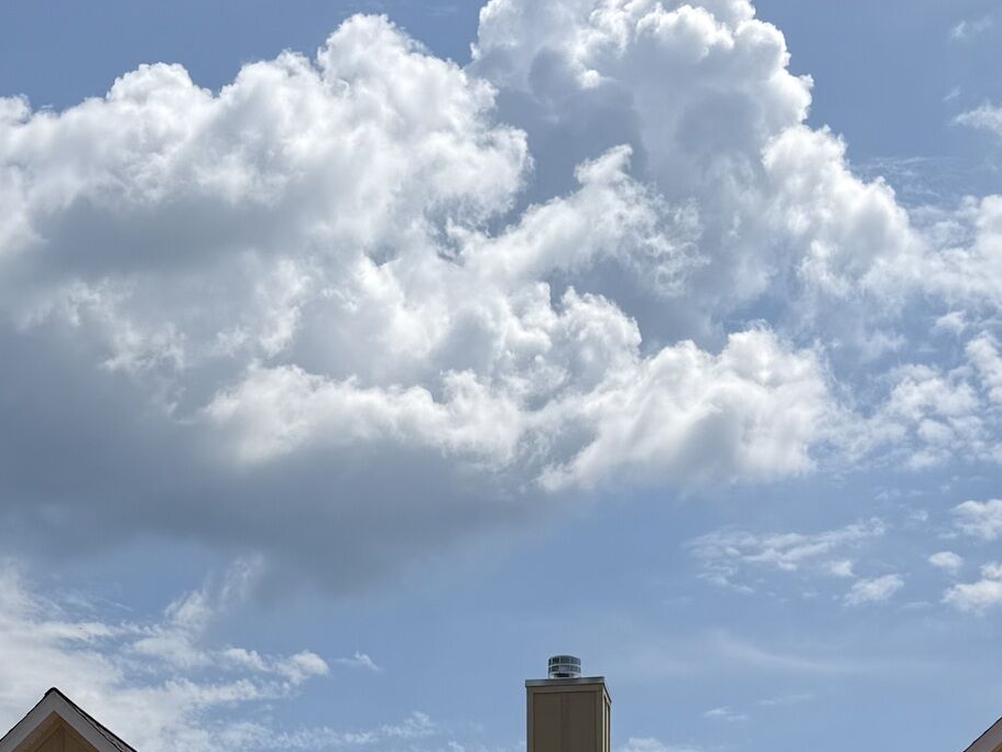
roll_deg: -0.4
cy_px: 1038
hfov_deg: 24.1
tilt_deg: +5.2
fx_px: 2345
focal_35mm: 81
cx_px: 386
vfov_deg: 16.9
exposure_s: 1/11905
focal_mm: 6.76
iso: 80
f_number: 1.78
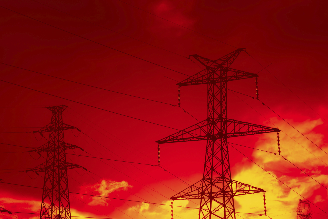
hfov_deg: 12.8
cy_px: 154
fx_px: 1467
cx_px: 178
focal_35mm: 161
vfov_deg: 8.5
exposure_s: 1/500
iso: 64
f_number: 13
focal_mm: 112
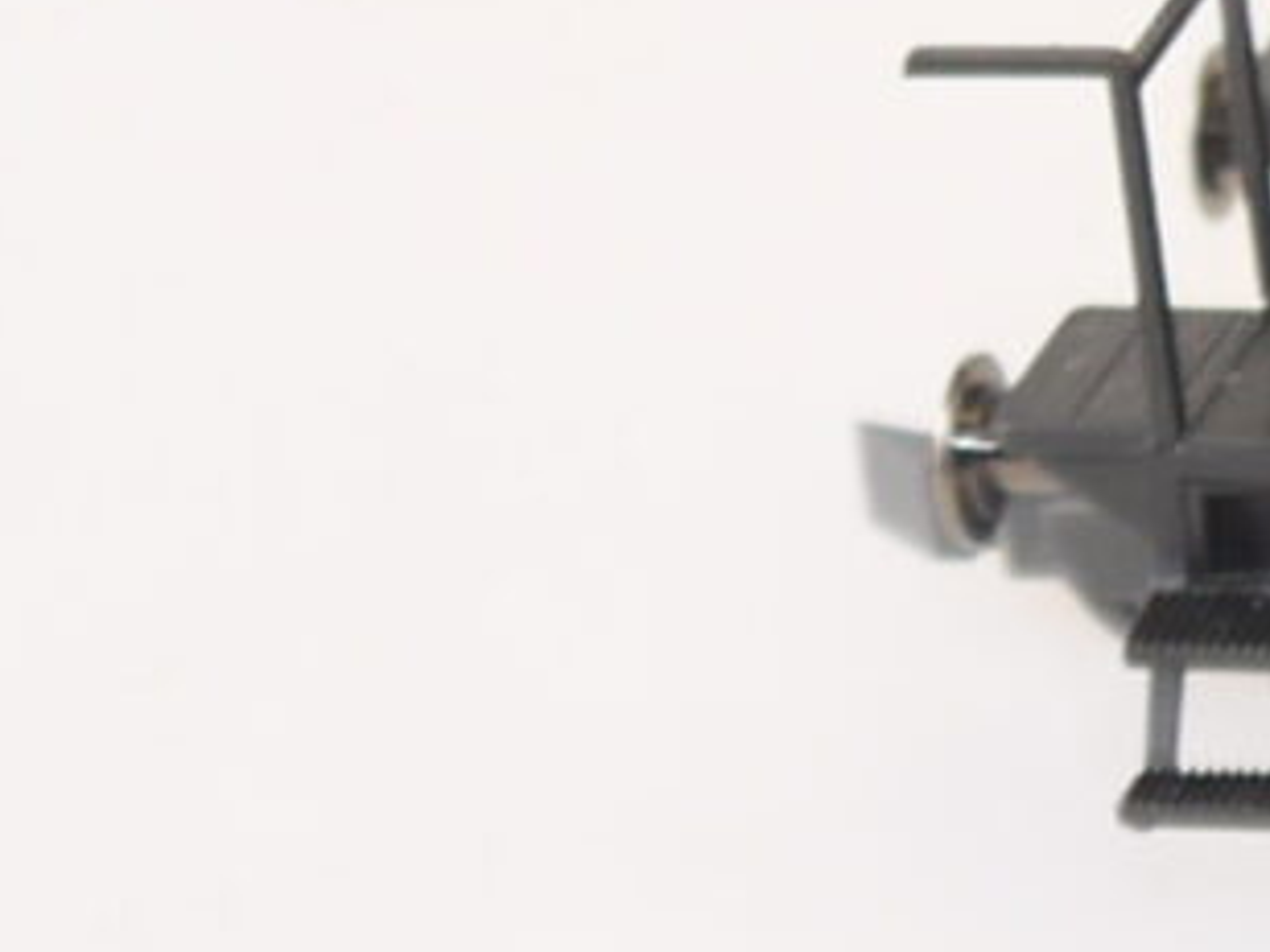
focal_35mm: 372
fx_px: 13648
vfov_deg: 4.0
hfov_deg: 5.1
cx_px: 3715
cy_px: -453
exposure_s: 1/40
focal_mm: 20
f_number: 4.2
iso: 100
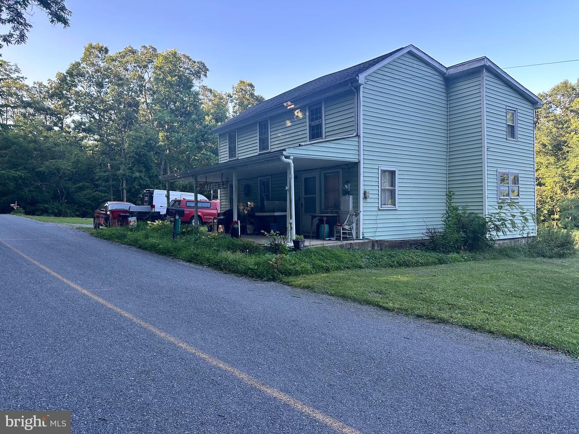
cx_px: 290
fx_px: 401
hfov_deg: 71.6
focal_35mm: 24
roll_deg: +0.9
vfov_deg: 56.8
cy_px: 217
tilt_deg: -0.1
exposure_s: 1/282
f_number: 1.78
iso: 80
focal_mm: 6.86
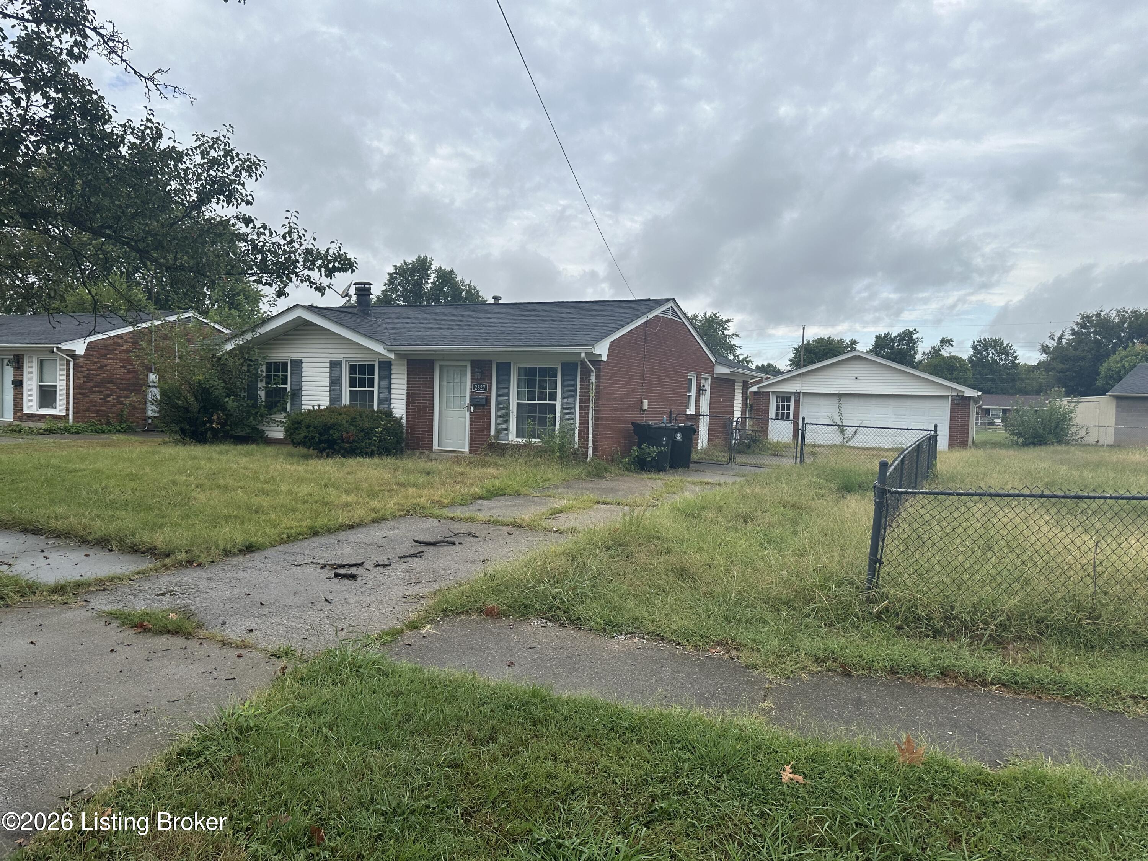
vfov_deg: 56.8
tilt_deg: -1.6
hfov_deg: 71.6
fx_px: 796
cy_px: 430
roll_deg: -2.1
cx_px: 574
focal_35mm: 24
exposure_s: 1/4348
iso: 80
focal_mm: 6.86
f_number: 1.78
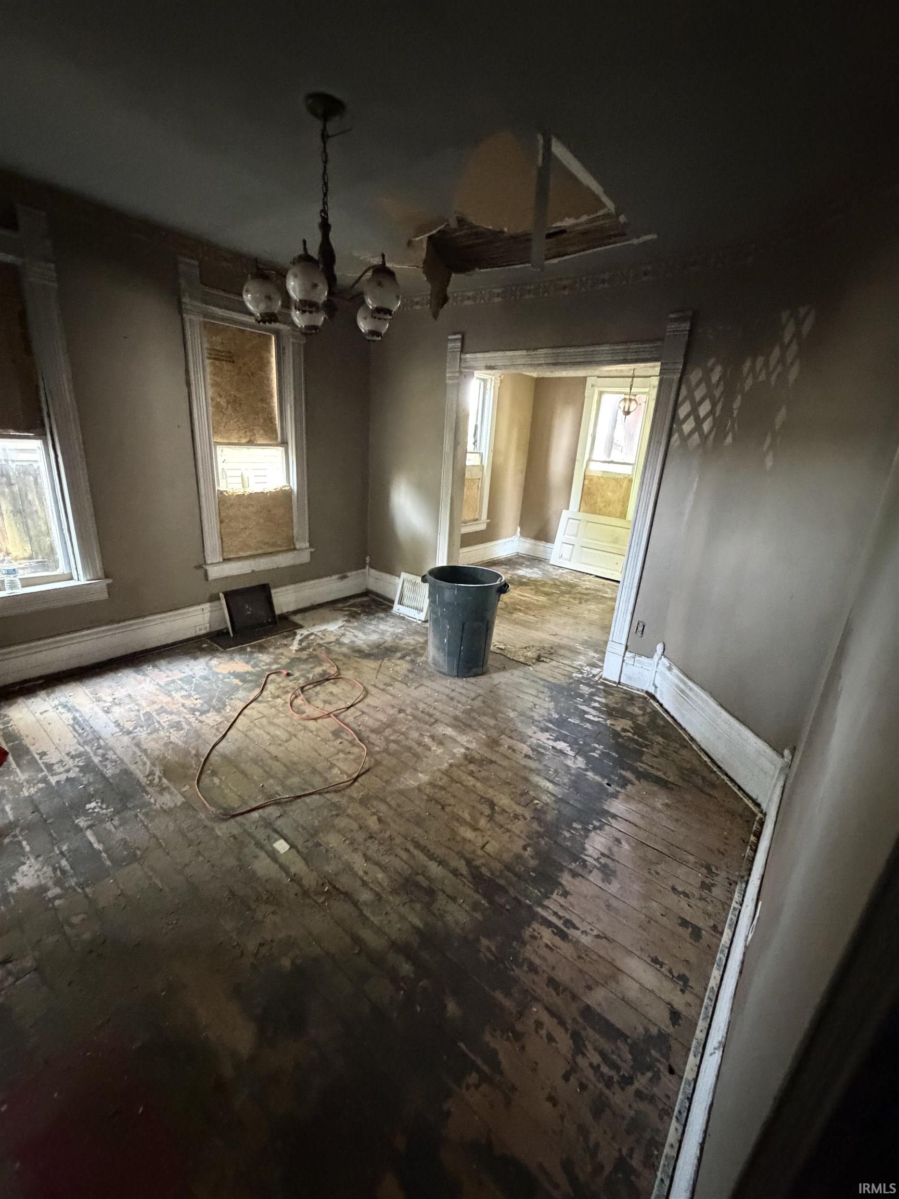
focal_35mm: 14
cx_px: 450
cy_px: 600
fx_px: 485
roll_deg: -3.0
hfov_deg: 85.7
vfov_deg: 102.1
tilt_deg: -18.4
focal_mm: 2.22
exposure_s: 1/43
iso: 1250
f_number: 2.2
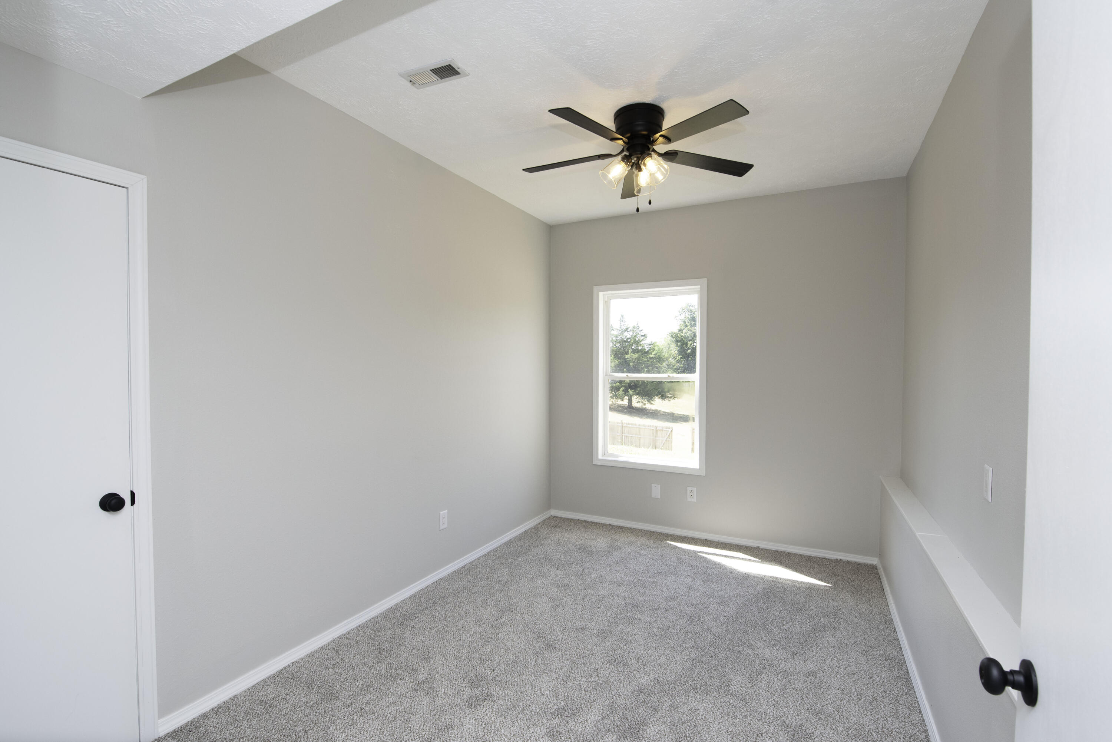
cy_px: 371
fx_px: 463
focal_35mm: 15
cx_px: 556
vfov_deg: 77.4
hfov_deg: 100.4
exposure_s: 1/250
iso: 640
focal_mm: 15
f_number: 5.6
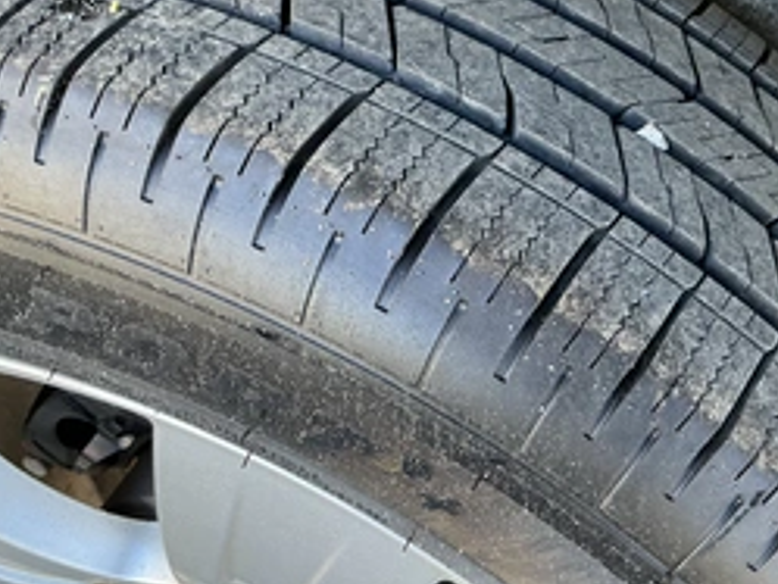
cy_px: 259
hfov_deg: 41.5
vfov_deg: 32.2
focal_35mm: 45
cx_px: 519
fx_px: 1012
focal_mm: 3
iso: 64
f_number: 1.8
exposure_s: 1/99
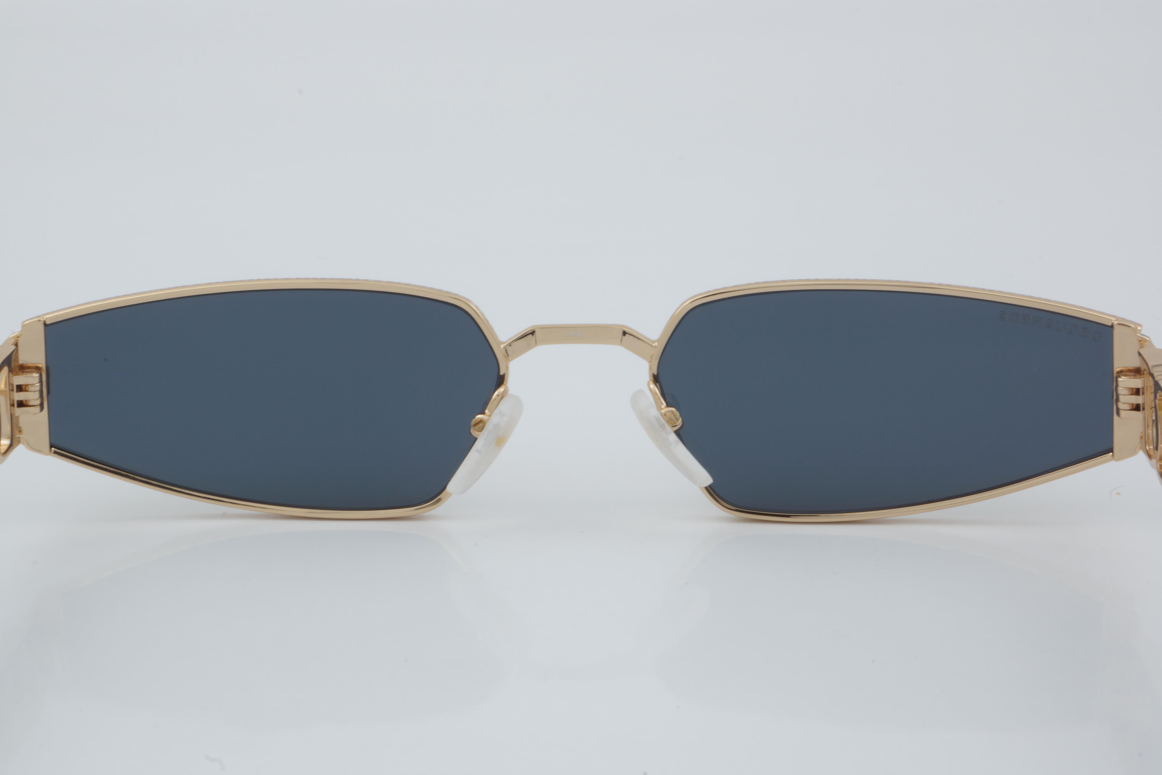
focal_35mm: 82
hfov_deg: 24.6
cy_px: 388
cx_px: 581
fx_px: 2663
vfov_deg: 16.6
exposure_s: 1/4
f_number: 32
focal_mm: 55
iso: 100
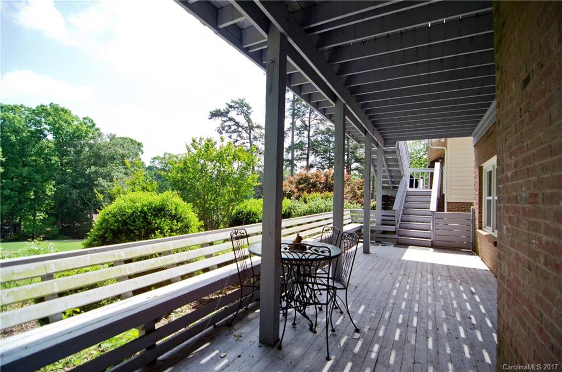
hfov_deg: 95.1
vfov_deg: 71.7
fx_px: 257
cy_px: 186
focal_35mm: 16
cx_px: 281
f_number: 3.2
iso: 1250
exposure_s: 1/8000
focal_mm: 11
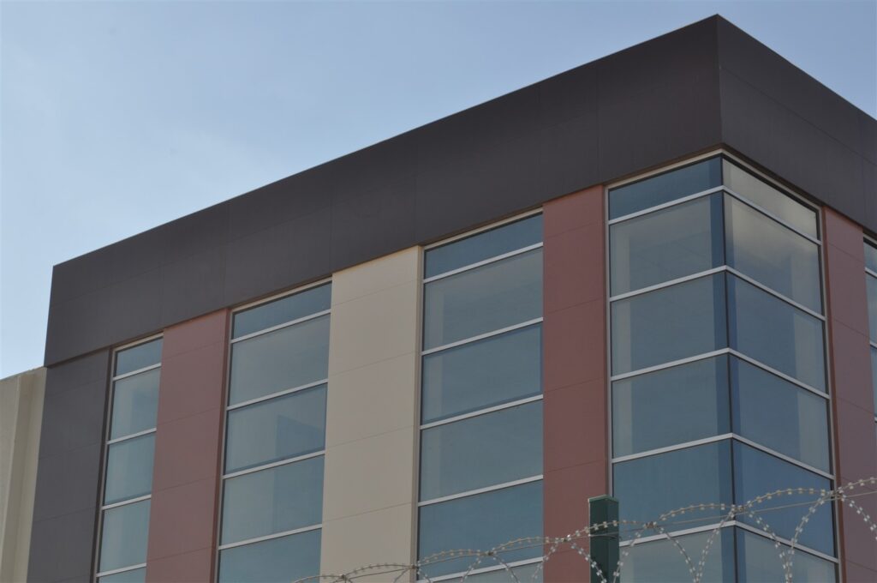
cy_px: 292
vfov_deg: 16.5
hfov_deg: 24.6
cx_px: 438
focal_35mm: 82
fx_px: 2007
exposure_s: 1/200
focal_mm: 55
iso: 200
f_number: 9
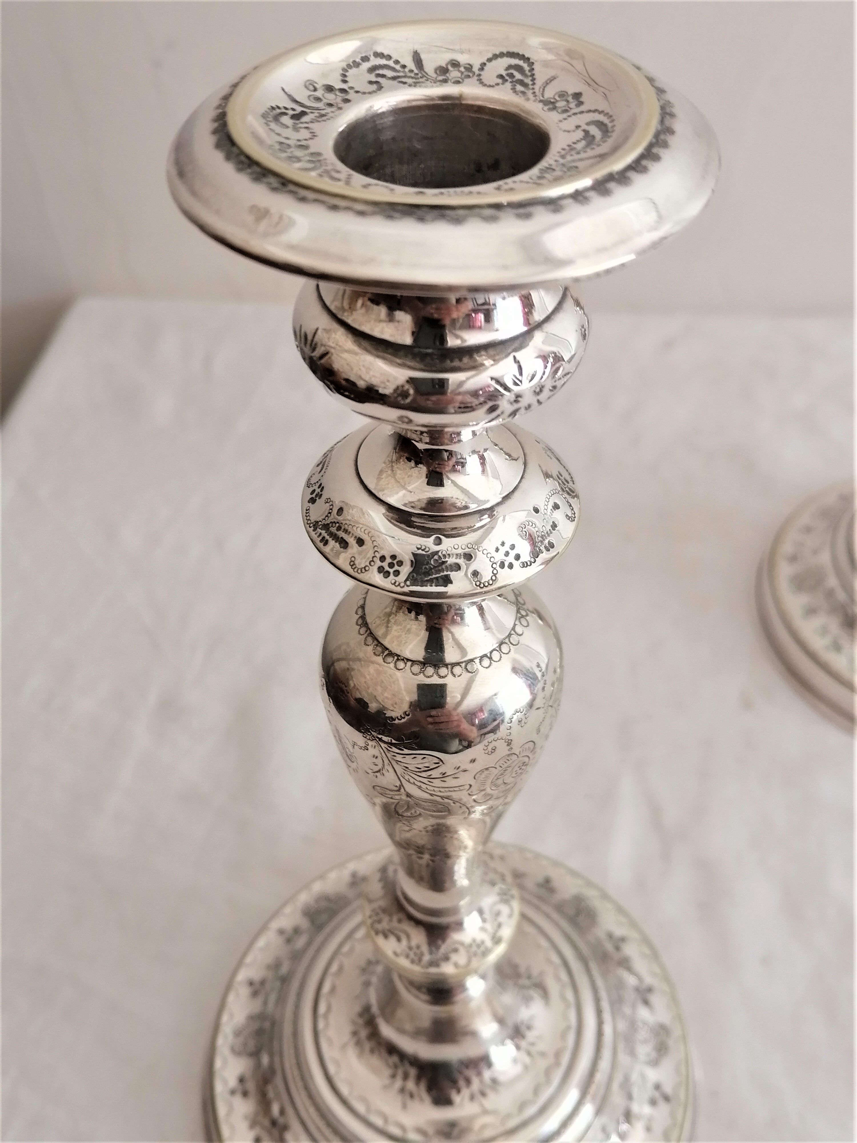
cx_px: 428
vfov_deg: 52.6
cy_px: 572
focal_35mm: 35
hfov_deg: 40.7
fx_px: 1155
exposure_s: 1/33.3
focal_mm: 5.4
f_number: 1.8
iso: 80
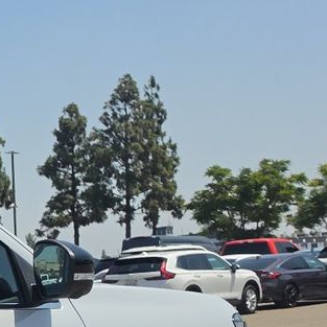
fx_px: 1111
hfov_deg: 12.6
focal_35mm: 104
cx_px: -477
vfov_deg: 16.2
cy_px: 376
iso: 65
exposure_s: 1/7330
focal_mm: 6.5
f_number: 1.4
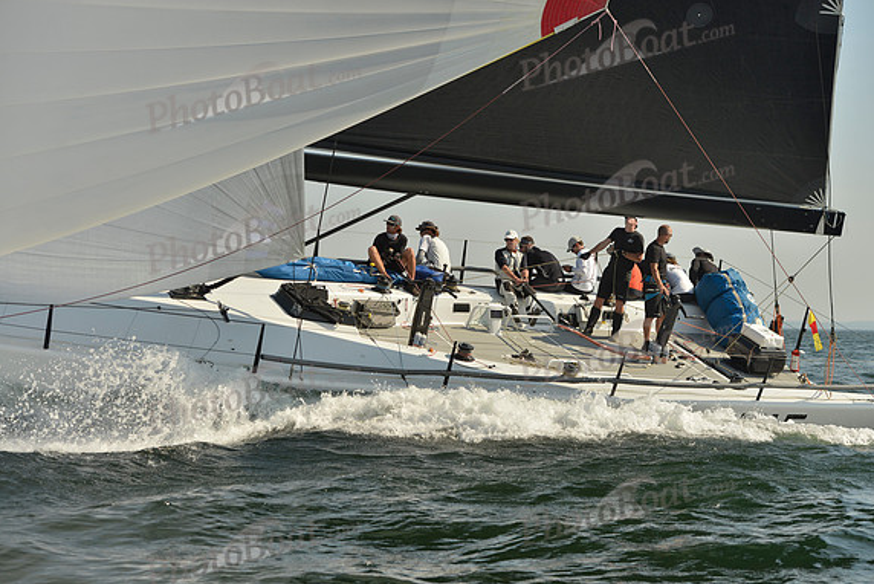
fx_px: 1725
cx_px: 442
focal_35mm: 71
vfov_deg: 19.2
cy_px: 293
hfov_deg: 28.4
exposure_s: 1/1600
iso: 200
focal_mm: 70
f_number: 5.6
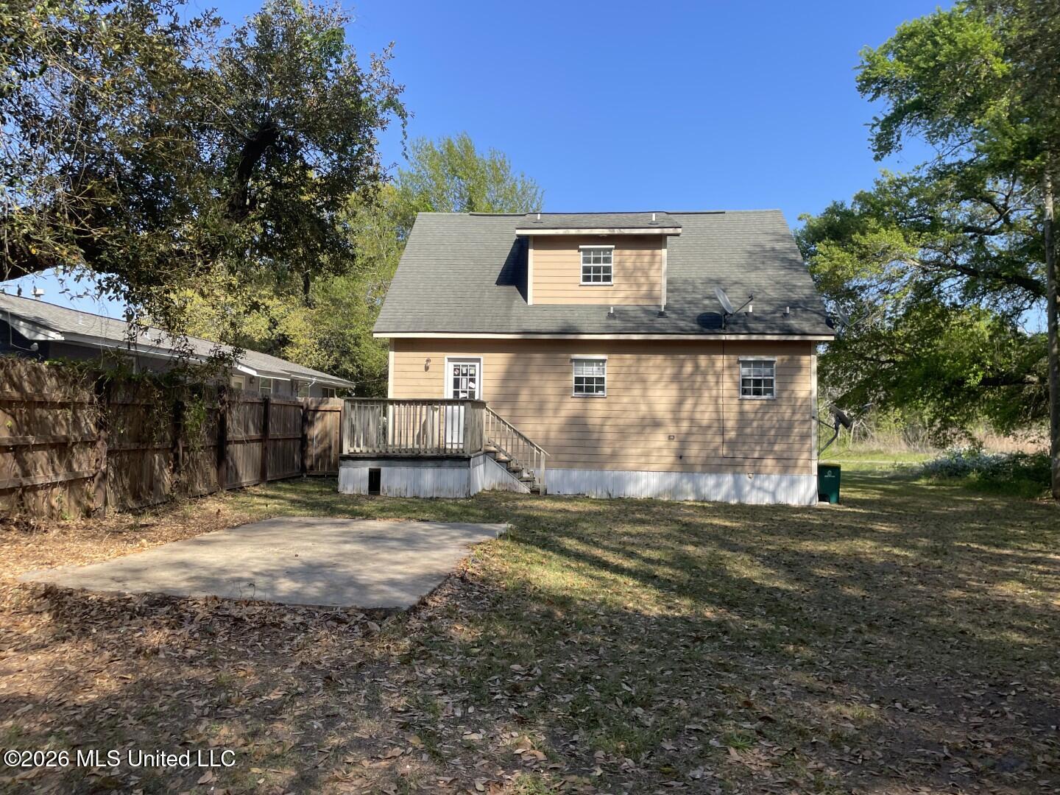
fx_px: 796
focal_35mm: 26
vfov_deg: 53.1
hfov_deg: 67.3
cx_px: 530
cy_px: 398
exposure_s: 1/1575
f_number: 1.6
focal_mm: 4.2
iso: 32
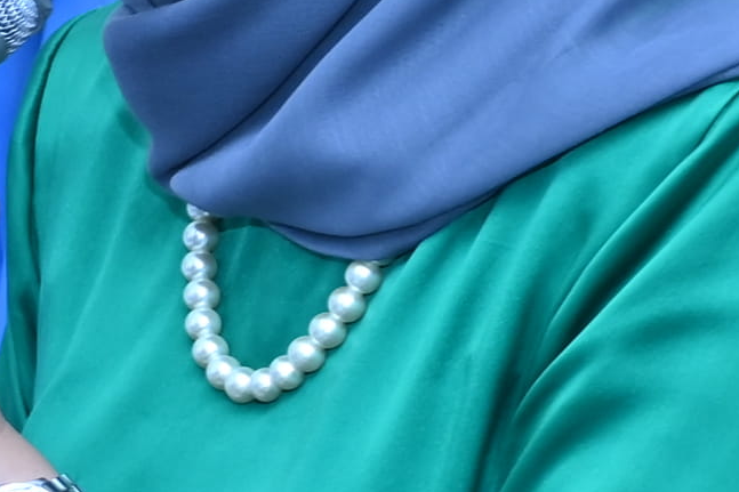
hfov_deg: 6.7
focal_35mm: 280
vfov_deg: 4.9
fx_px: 5746
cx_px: -1439
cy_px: 72
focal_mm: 40
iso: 400
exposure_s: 1/125
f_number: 4
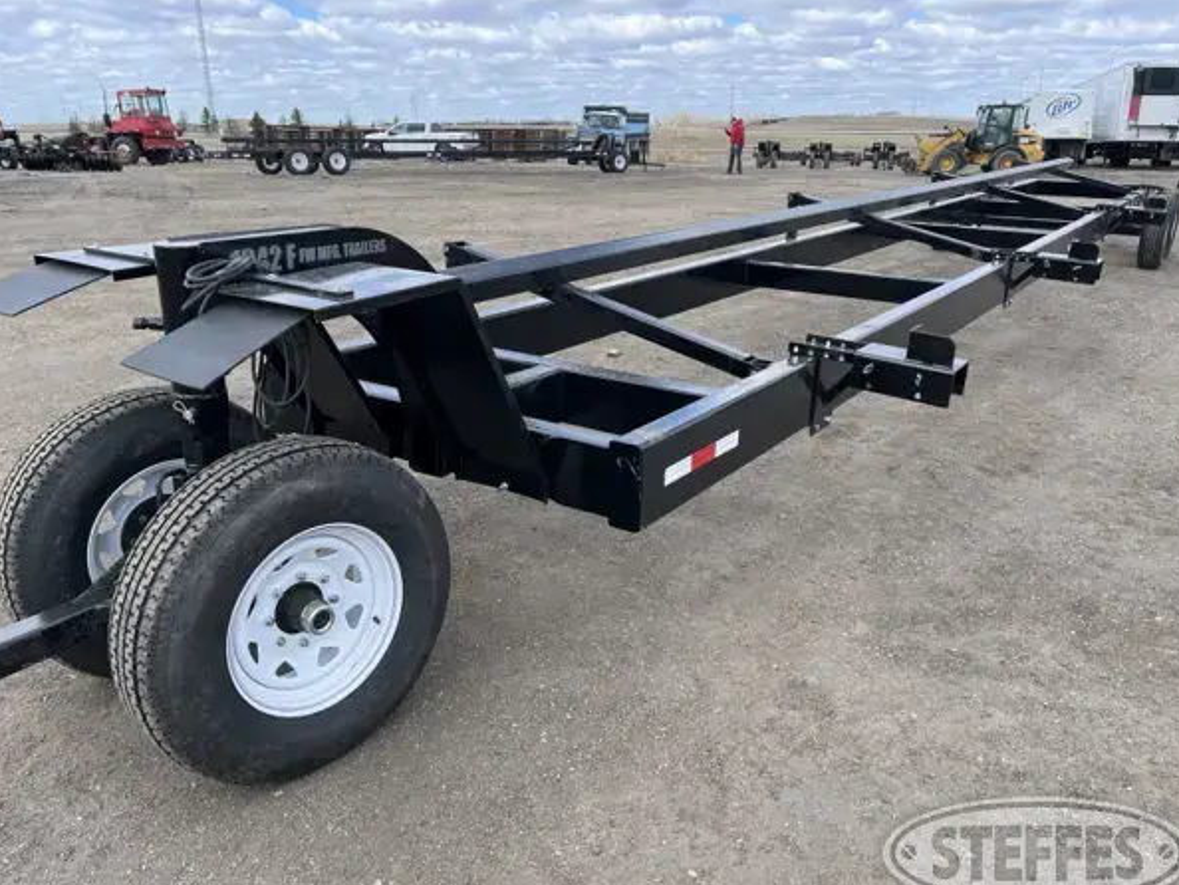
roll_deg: -0.3
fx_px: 954
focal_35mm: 28
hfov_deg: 63.4
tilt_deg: -18.9
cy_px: 456
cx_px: 599
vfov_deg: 49.8
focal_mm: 5.1
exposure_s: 1/1309
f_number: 1.6
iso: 32
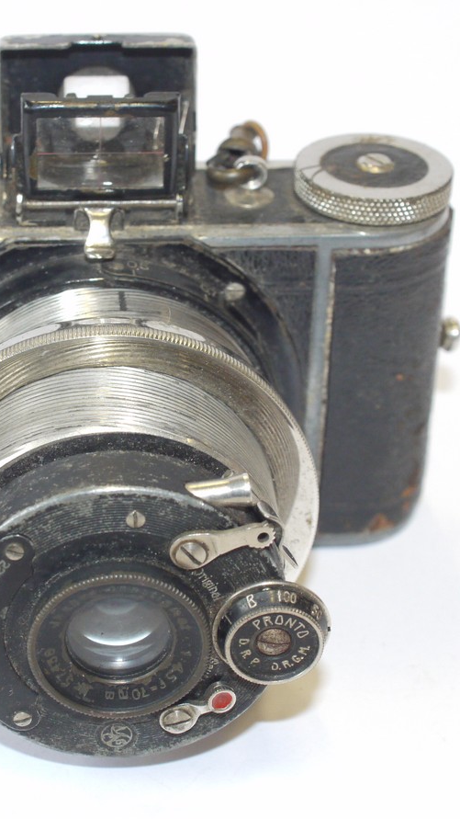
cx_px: 122
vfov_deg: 24.2
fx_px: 1909
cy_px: 412
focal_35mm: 88
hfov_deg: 13.7
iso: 800
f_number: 6.3
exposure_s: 1/80
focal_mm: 30
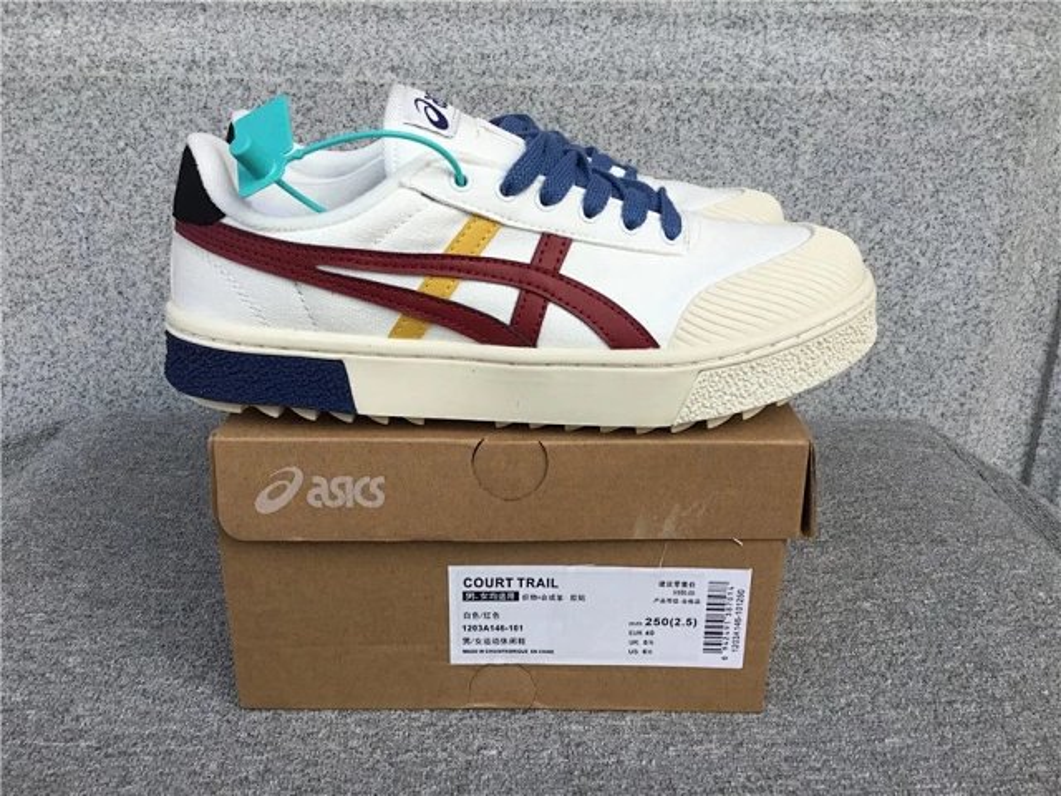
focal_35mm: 31
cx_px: 530
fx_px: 950
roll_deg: -0.8
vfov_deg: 45.4
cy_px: 398
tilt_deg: -20.4
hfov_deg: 58.4
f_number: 2.4
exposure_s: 1/595
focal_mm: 3.3
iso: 25
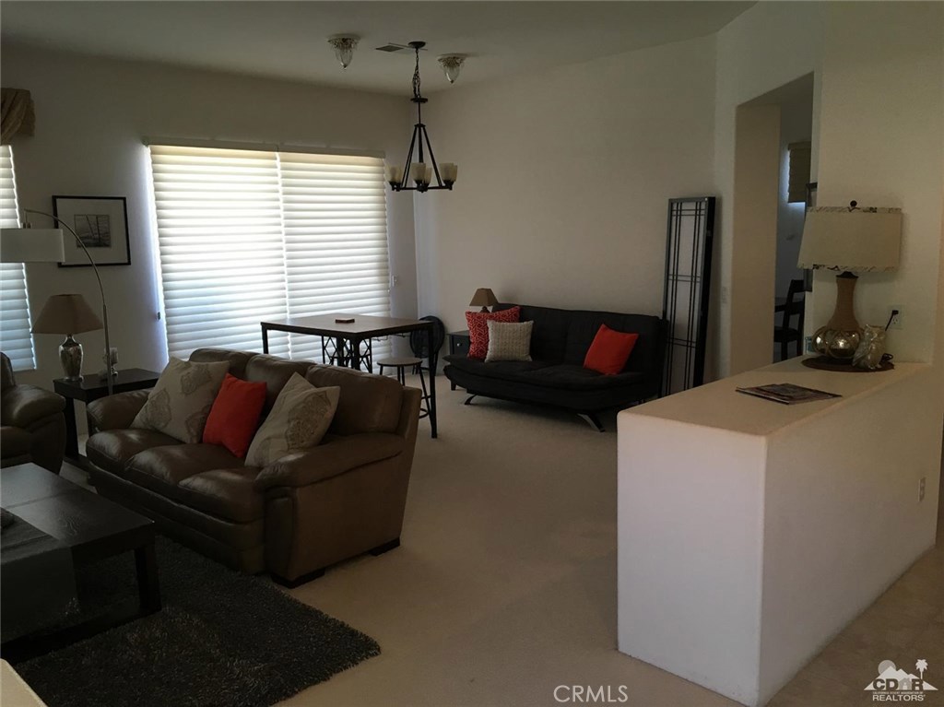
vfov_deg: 48.2
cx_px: 472
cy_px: 354
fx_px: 790
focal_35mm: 29
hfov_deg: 61.7
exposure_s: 1/30
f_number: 2.2
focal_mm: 4.15
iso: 40
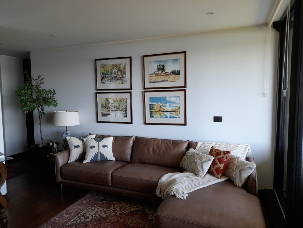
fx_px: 219
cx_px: 152
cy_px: 114
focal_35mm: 25
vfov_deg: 54.9
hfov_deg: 69.4
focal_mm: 4.6
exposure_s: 1/60
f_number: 2
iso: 80
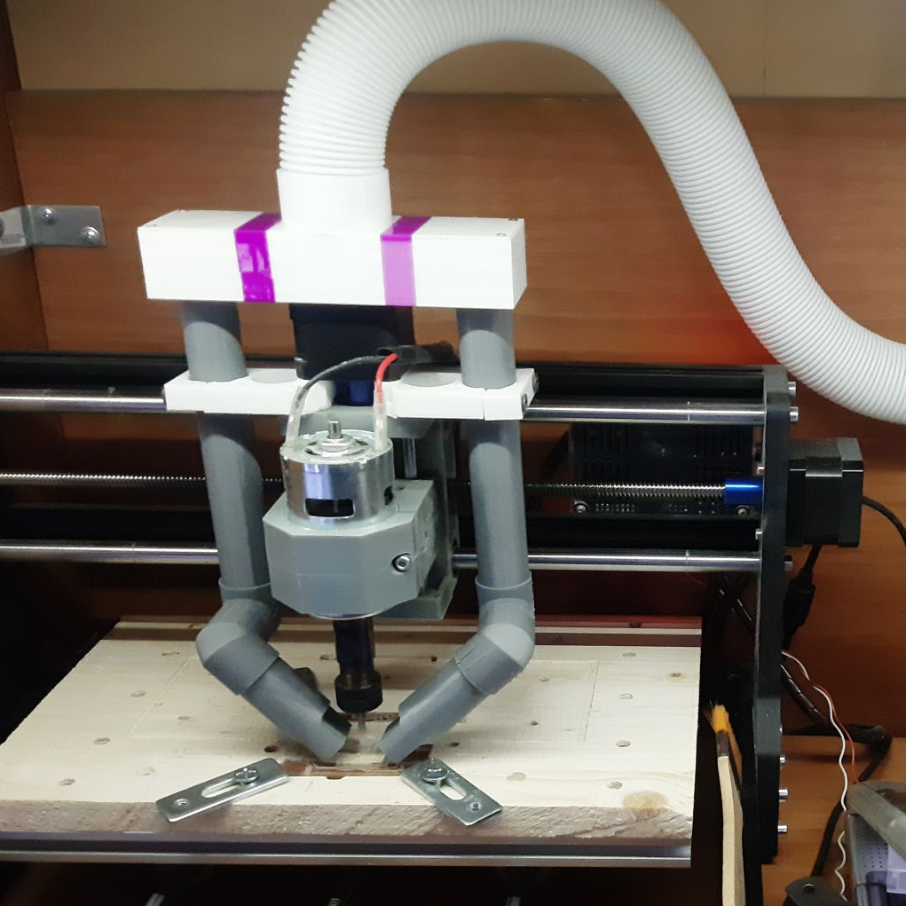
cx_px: 708
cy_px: 554
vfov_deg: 37.4
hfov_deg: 36.4
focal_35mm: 45
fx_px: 1333
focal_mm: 3.93
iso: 400
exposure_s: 1/50
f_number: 1.7
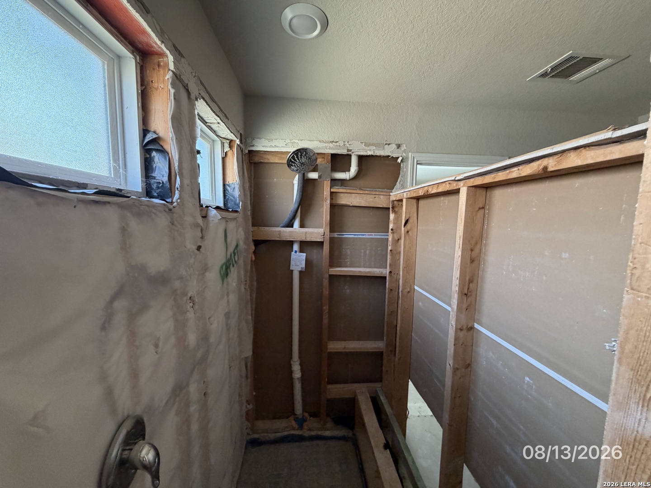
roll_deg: -0.1
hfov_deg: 102.1
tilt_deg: -3.4
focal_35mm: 14
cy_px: 244
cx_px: 326
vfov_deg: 85.7
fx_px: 263
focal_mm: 2.22
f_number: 2.2
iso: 320
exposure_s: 1/94
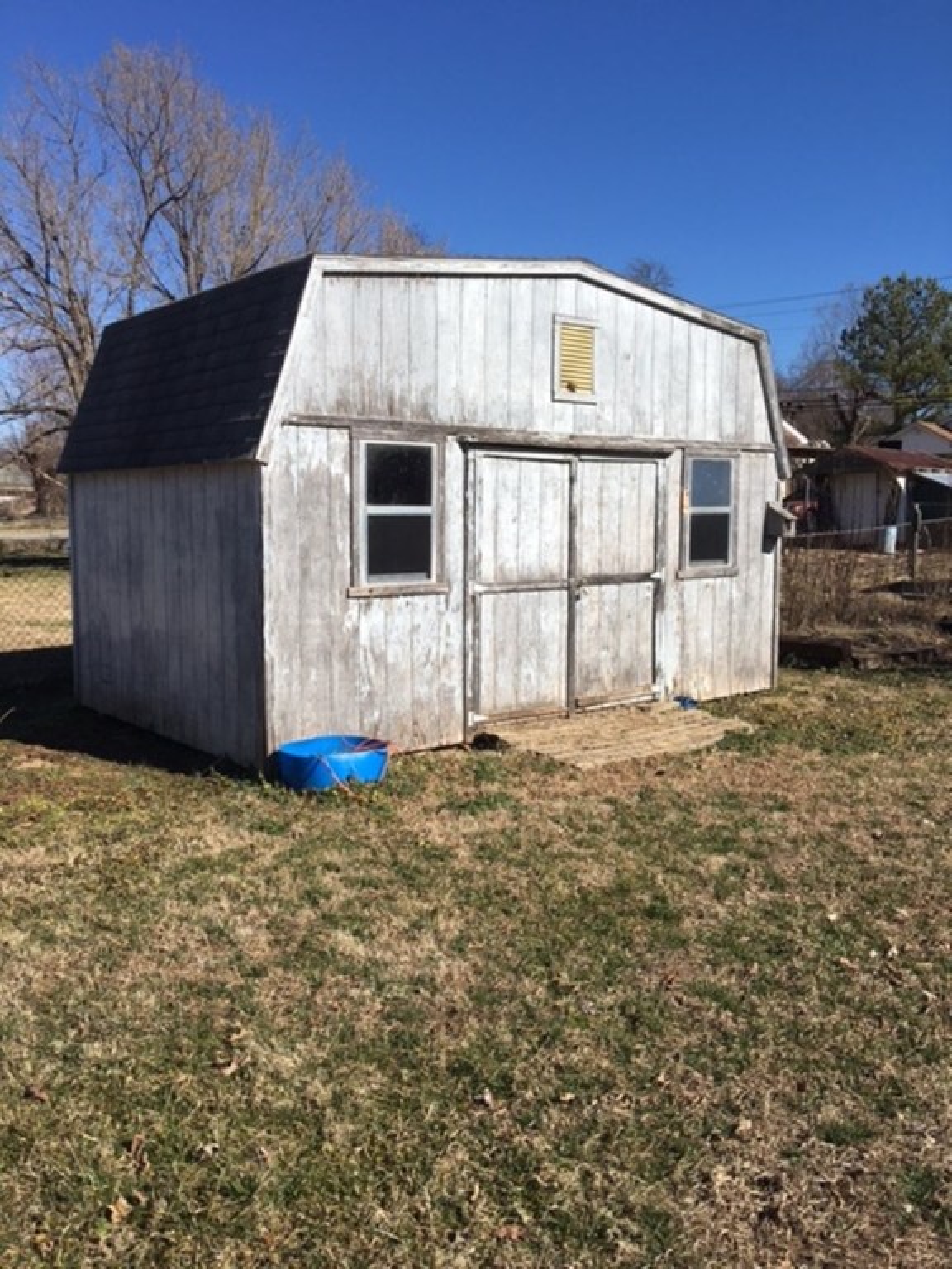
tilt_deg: -4.7
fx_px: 1063
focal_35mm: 29
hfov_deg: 48.2
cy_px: 634
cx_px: 476
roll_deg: -0.3
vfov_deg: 61.7
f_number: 2.2
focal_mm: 4.15
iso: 25
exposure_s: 1/2404
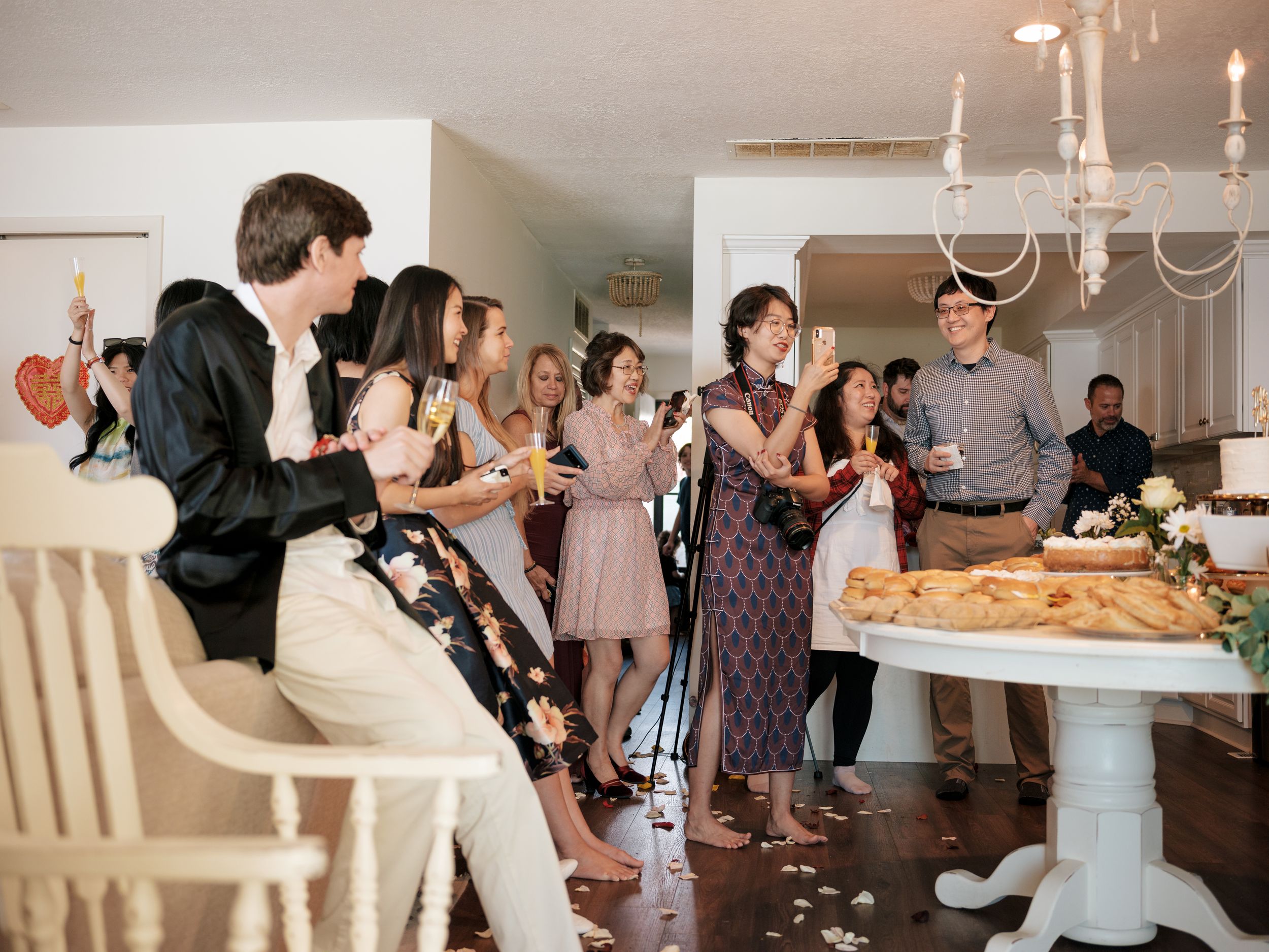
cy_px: 476
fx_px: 1466
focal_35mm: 40
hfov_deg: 46.8
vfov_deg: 36.0
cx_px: 634
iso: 800
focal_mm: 50
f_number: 4
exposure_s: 1/100
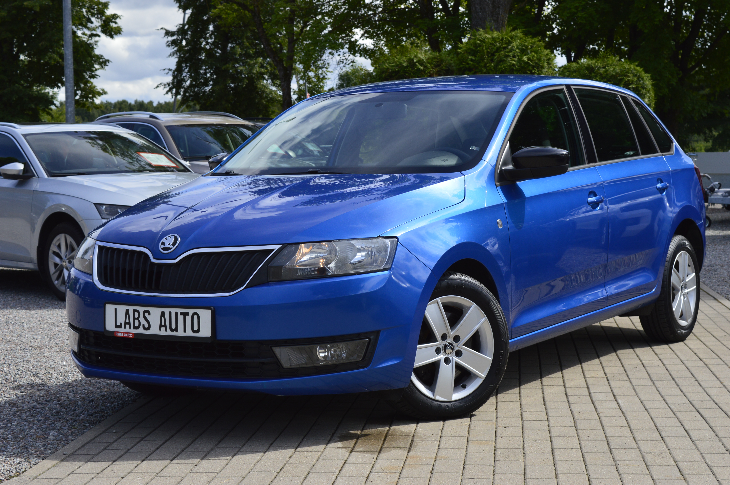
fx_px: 1398
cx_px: 365
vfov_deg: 19.7
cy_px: 242
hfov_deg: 29.3
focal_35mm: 69
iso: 280
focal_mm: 46
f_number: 11
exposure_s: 1/500
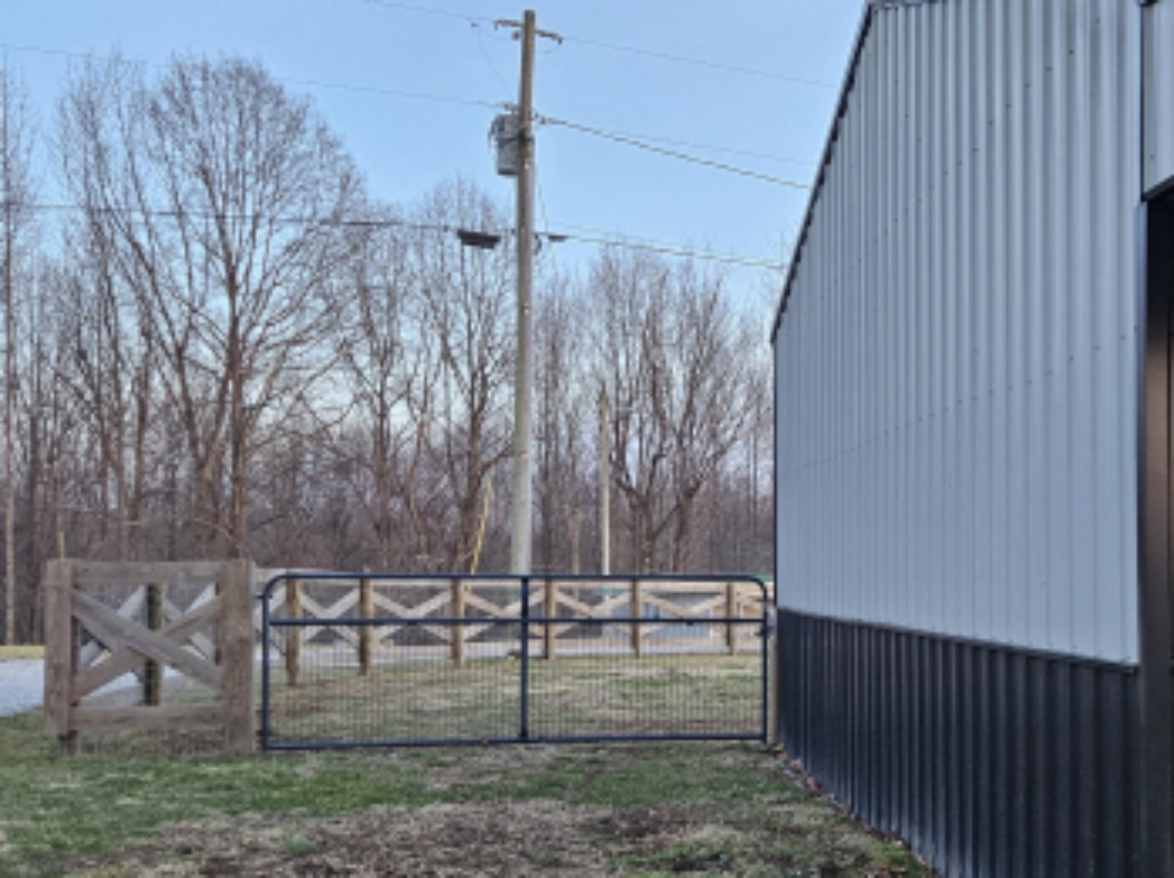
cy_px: 562
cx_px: 863
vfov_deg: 32.6
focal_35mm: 44
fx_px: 1491
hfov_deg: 41.9
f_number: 1.8
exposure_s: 1/207
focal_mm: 5.4
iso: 200
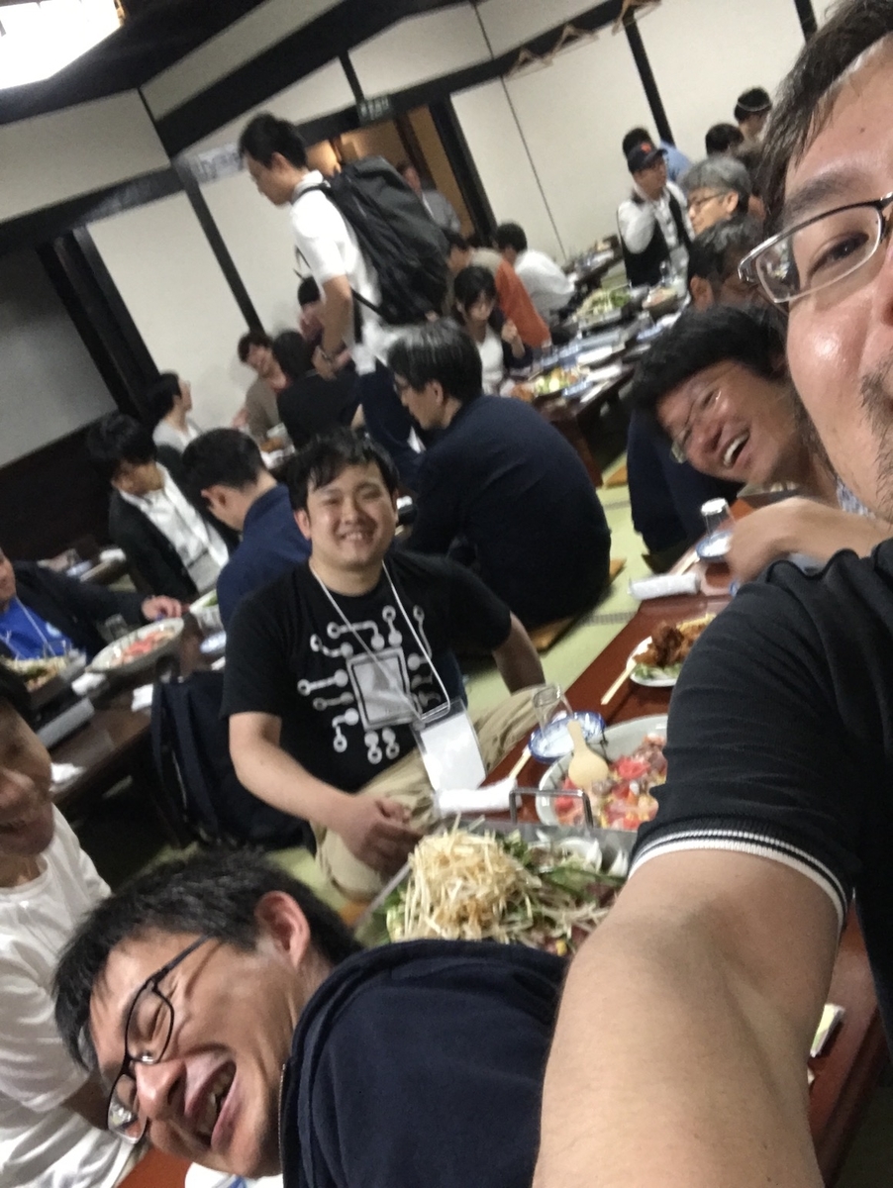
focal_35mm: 32
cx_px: 446
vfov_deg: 56.8
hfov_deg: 44.2
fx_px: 1099
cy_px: 594
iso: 200
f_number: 2.2
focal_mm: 2.87
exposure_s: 1/20
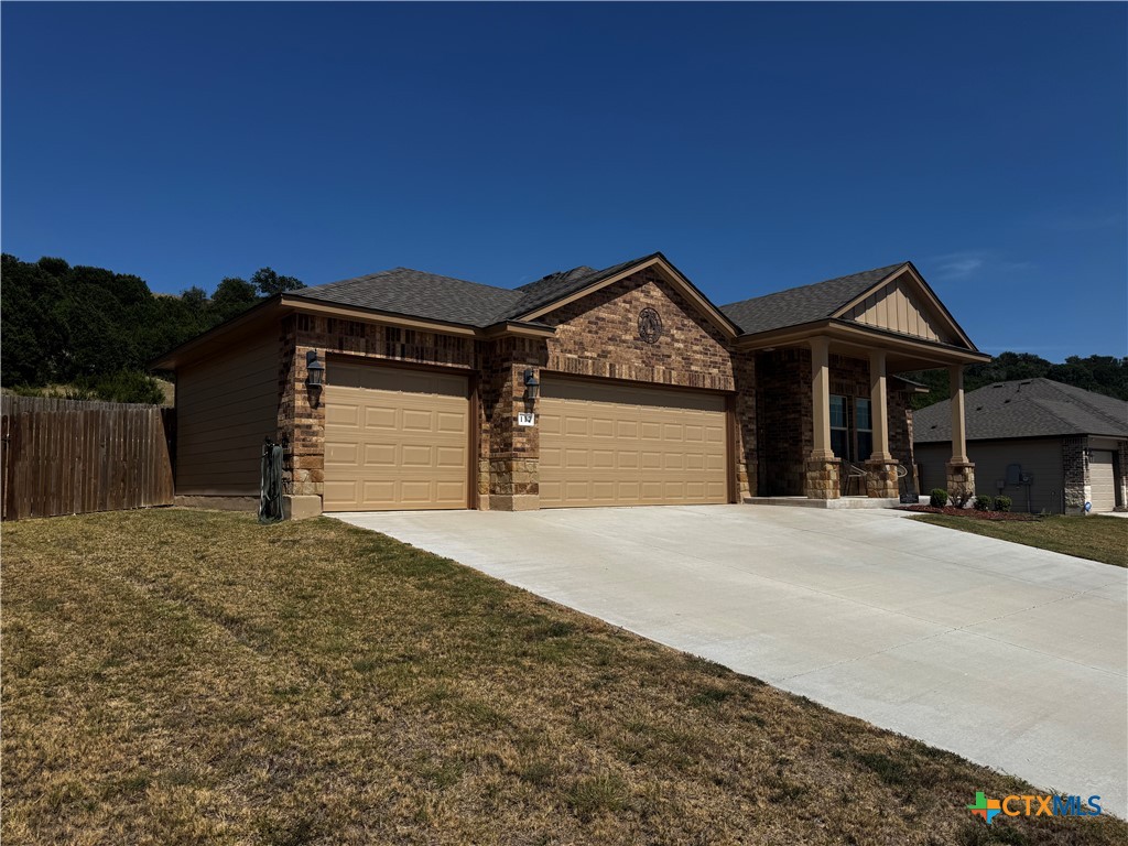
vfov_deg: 56.8
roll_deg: -0.2
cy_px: 423
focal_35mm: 24
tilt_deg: +5.0
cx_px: 564
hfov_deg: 71.6
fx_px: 782
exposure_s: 1/10417
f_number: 1.78
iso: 80
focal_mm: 6.76
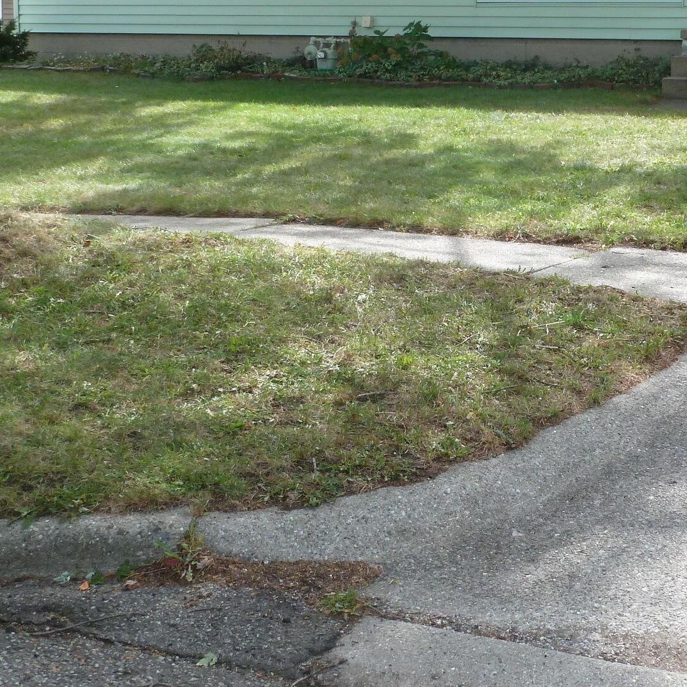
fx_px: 1392
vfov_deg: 27.3
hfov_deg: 27.5
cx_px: 464
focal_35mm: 62
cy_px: 152
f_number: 4
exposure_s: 1/125
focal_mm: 5.4
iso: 100
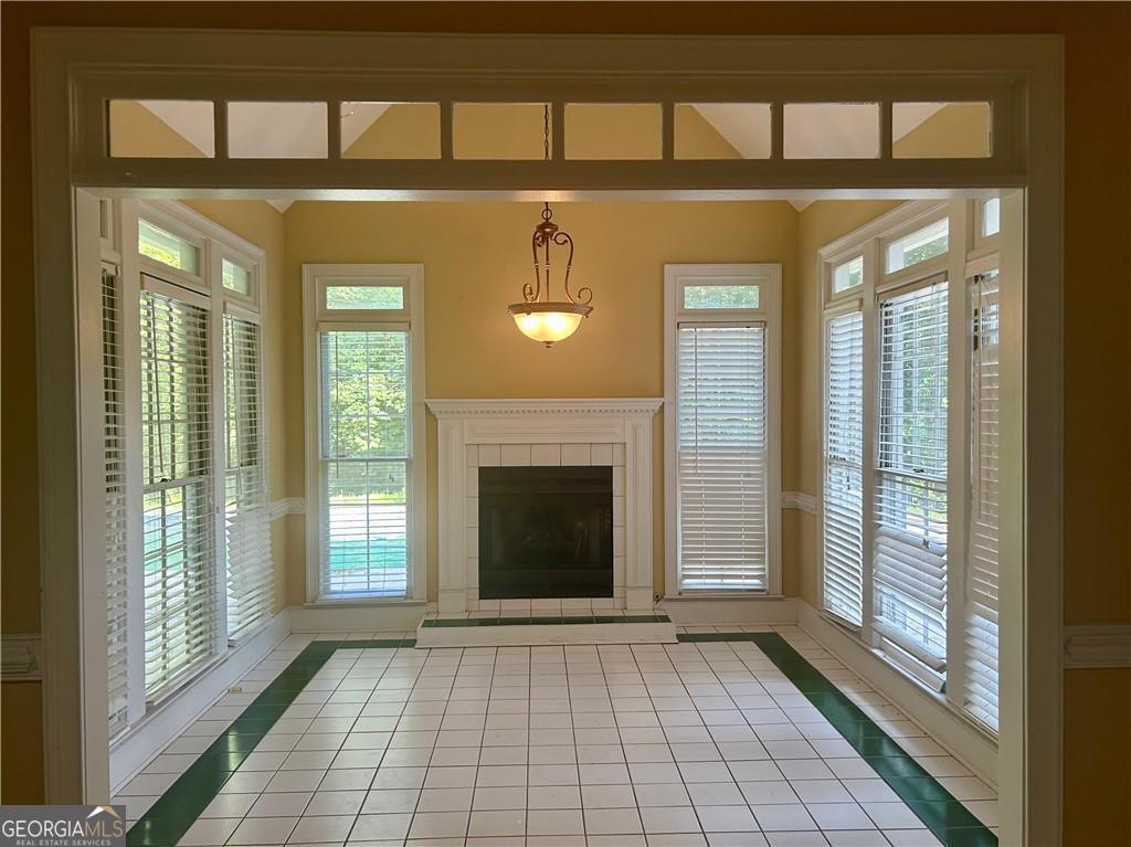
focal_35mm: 26
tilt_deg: -0.6
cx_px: 566
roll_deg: +0.9
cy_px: 424
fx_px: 849
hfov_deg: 67.3
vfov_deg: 53.0
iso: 125
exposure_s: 1/120
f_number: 1.5
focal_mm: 5.7
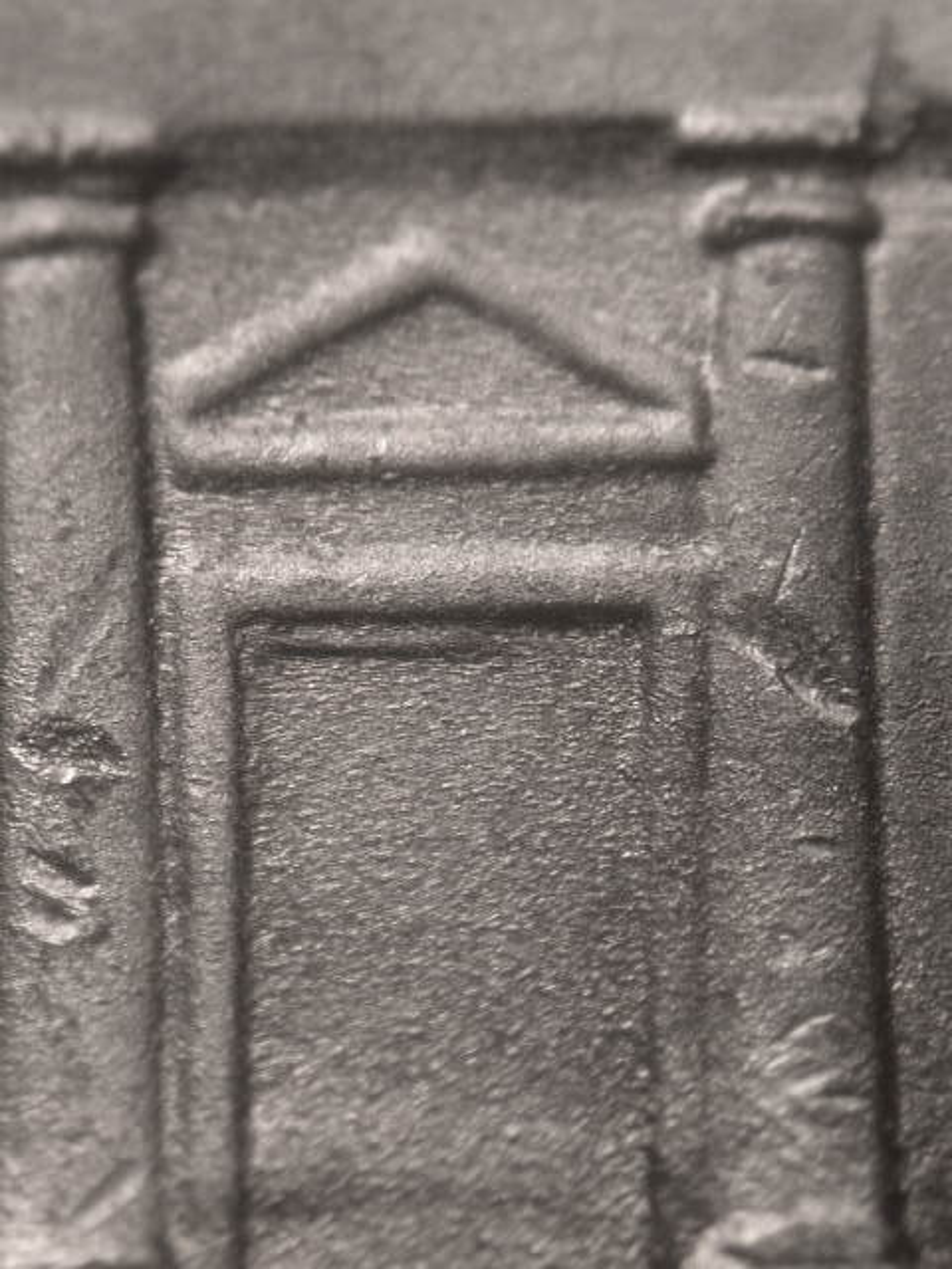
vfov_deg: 14.3
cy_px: 634
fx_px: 5060
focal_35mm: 138
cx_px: 476
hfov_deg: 10.7
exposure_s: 1/10.7
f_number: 4.7
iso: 100
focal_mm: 28.6
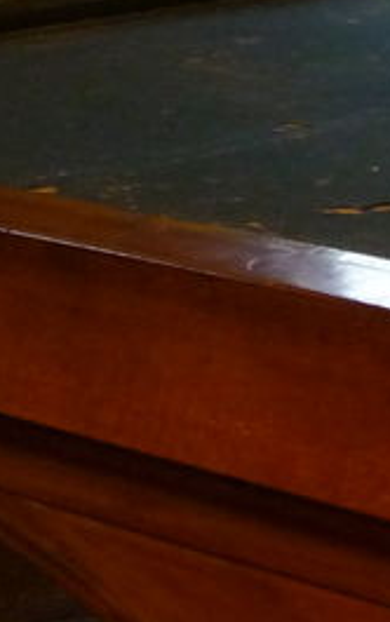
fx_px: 2241
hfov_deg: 9.1
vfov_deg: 15.5
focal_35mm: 132
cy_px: 643
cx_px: 865
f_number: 2.8
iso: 400
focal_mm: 5.5
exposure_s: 1/8
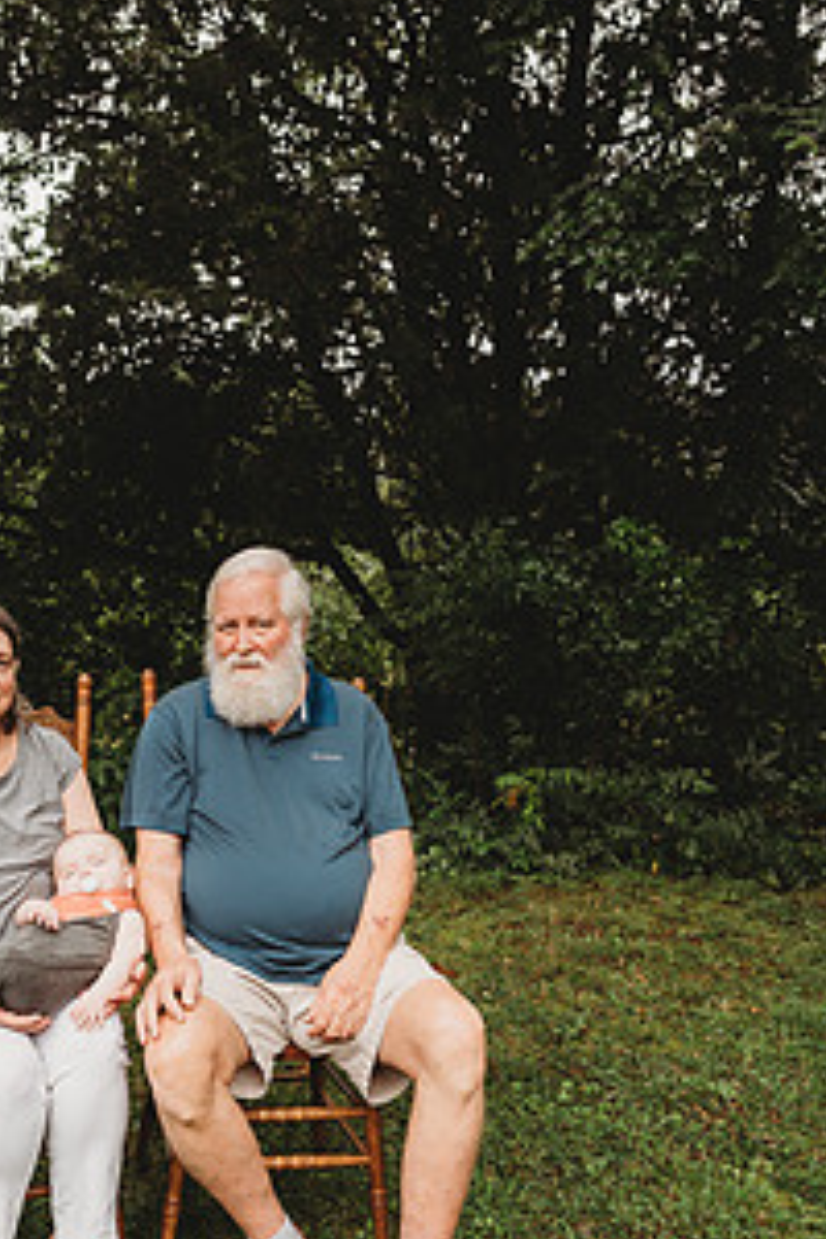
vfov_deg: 53.1
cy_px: 632
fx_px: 1239
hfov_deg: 36.1
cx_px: 215
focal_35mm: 36
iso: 400
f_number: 3.5
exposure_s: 1/160
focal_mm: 24
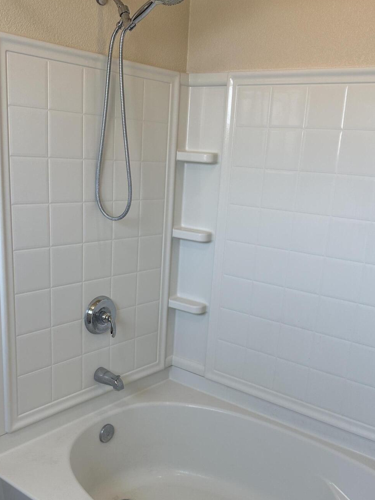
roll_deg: -3.6
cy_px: 313
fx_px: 534
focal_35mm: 37
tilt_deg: -16.9
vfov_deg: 49.6
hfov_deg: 38.7
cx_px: 186
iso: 80
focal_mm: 6.86
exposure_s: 1/120
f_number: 1.78
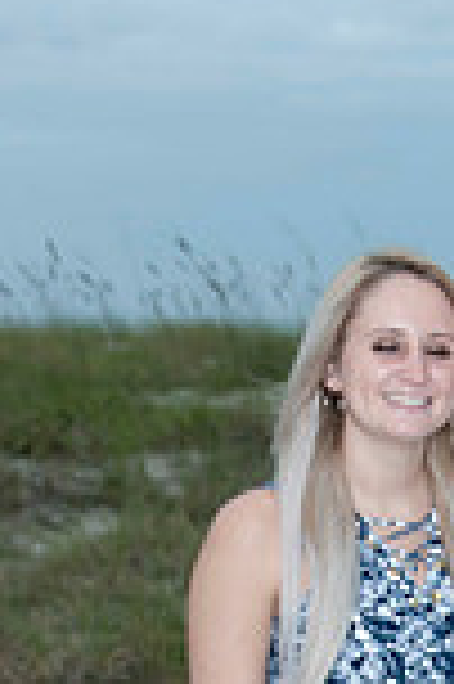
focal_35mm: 142
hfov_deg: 9.5
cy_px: 801
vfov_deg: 14.1
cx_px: 492
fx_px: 2692
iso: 100
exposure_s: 1/125
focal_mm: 32
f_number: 5.6
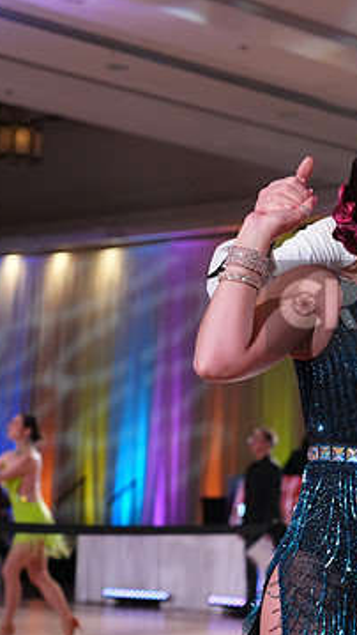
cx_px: 458
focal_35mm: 100
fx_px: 1682
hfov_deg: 11.8
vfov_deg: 21.4
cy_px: 307
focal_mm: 59
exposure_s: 1/500
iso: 2500
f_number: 4
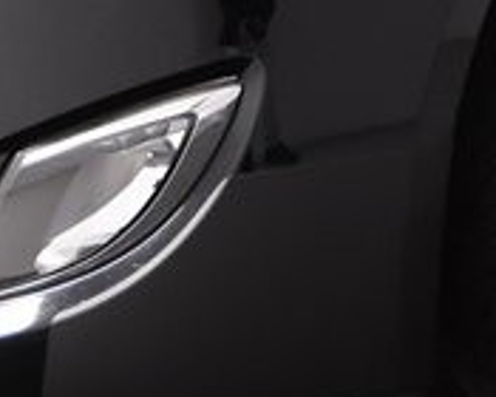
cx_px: 768
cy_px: -234
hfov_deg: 9.5
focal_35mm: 198
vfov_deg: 7.6
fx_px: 2907
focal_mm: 24
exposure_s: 1/60
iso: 1600
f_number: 4
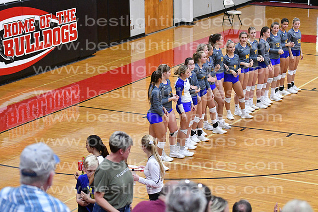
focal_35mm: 105
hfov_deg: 19.5
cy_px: 106
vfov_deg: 13.0
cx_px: 159
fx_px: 928
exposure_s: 1/1000
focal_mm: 70
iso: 8000
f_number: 3.2
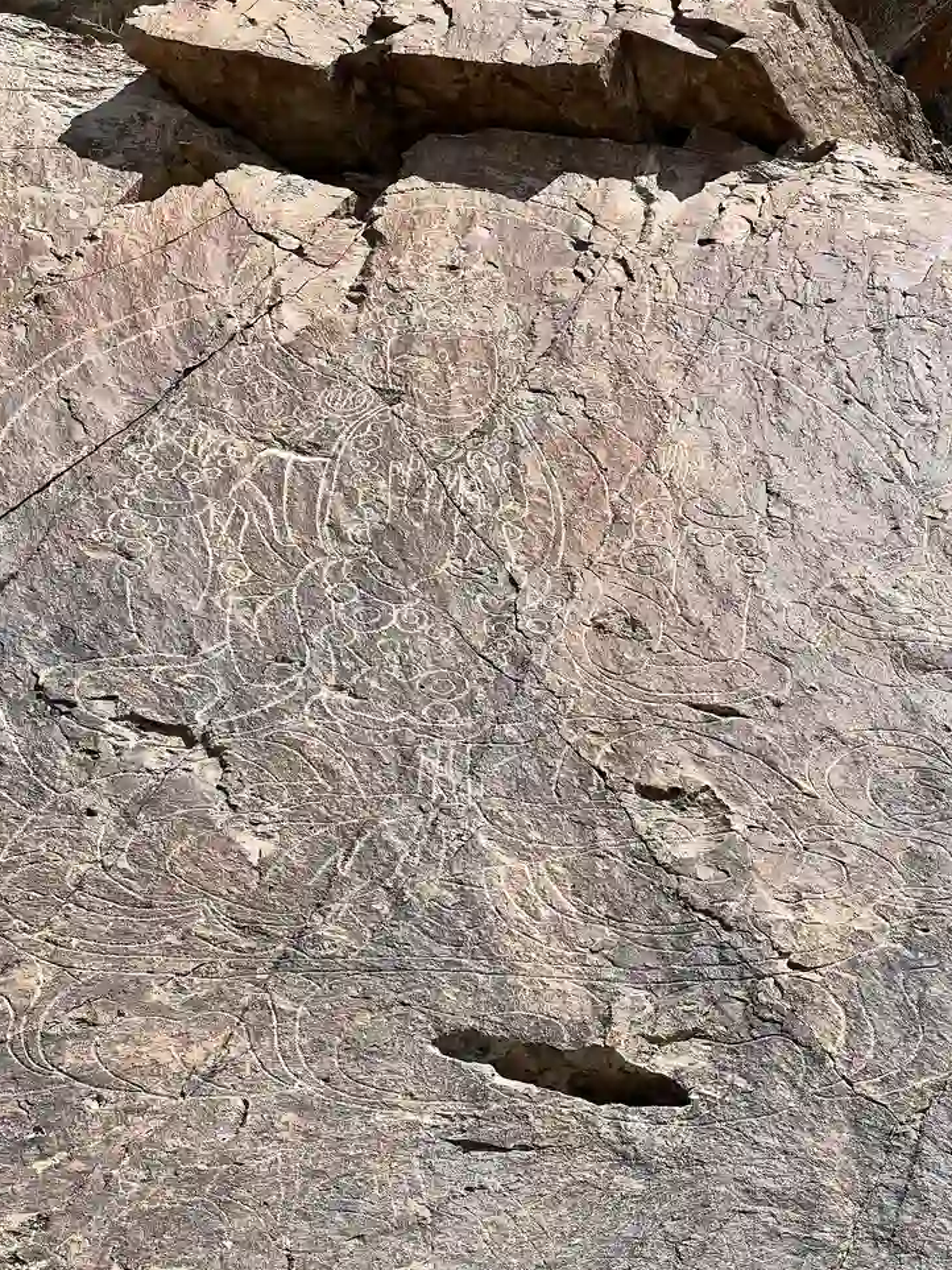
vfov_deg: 20.4
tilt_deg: +26.4
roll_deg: +1.0
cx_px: 454
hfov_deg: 15.4
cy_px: 673
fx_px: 3521
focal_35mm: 96
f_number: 2.8
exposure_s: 1/727
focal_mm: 9
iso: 32
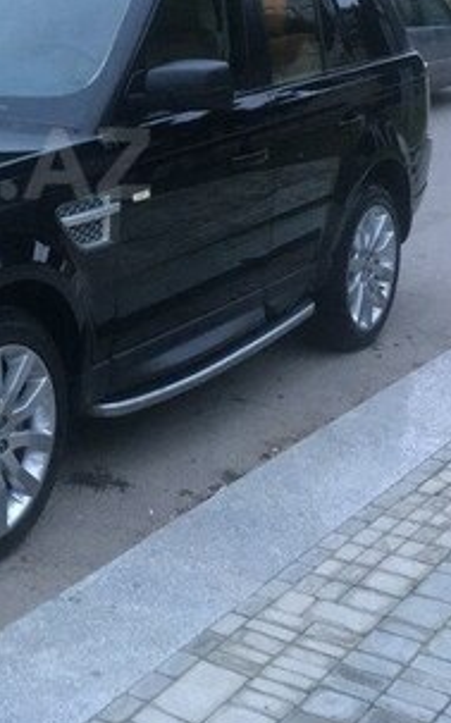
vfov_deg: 30.0
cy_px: 163
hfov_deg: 18.4
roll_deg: -2.2
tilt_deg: -7.5
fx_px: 1319
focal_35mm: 67
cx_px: -93
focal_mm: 4.15
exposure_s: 1/33
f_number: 2.2
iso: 250
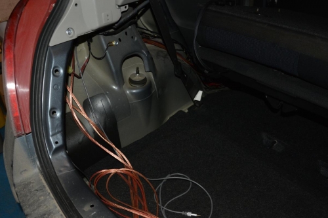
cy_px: 109
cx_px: 164
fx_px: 246
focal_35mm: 27
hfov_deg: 67.4
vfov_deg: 47.9
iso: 1400
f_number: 3.5
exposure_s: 1/60
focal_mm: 18
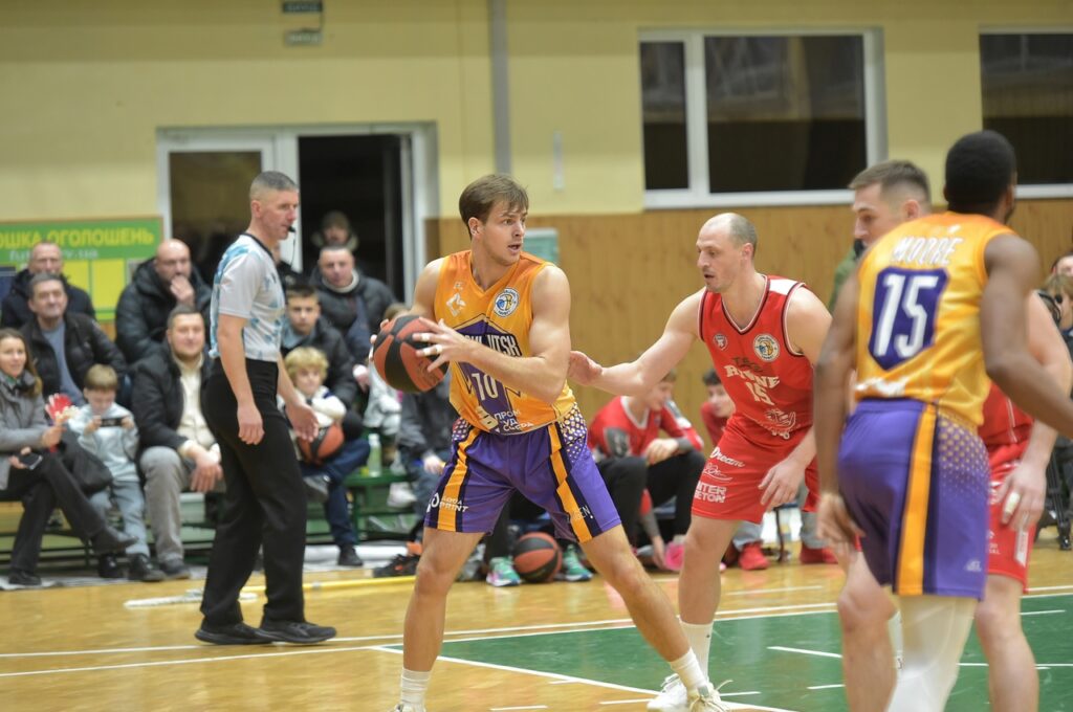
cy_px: 356
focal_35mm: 150
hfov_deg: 13.7
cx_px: 536
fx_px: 4465
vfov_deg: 9.1
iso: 3200
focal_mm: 150
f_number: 4
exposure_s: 1/500
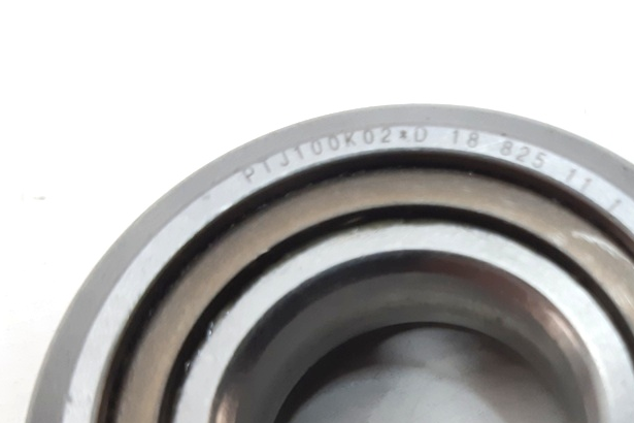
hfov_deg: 42.4
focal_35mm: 45
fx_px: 792
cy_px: 328
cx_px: 465
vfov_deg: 29.3
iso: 125
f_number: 1.7
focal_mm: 3.93
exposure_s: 1/50
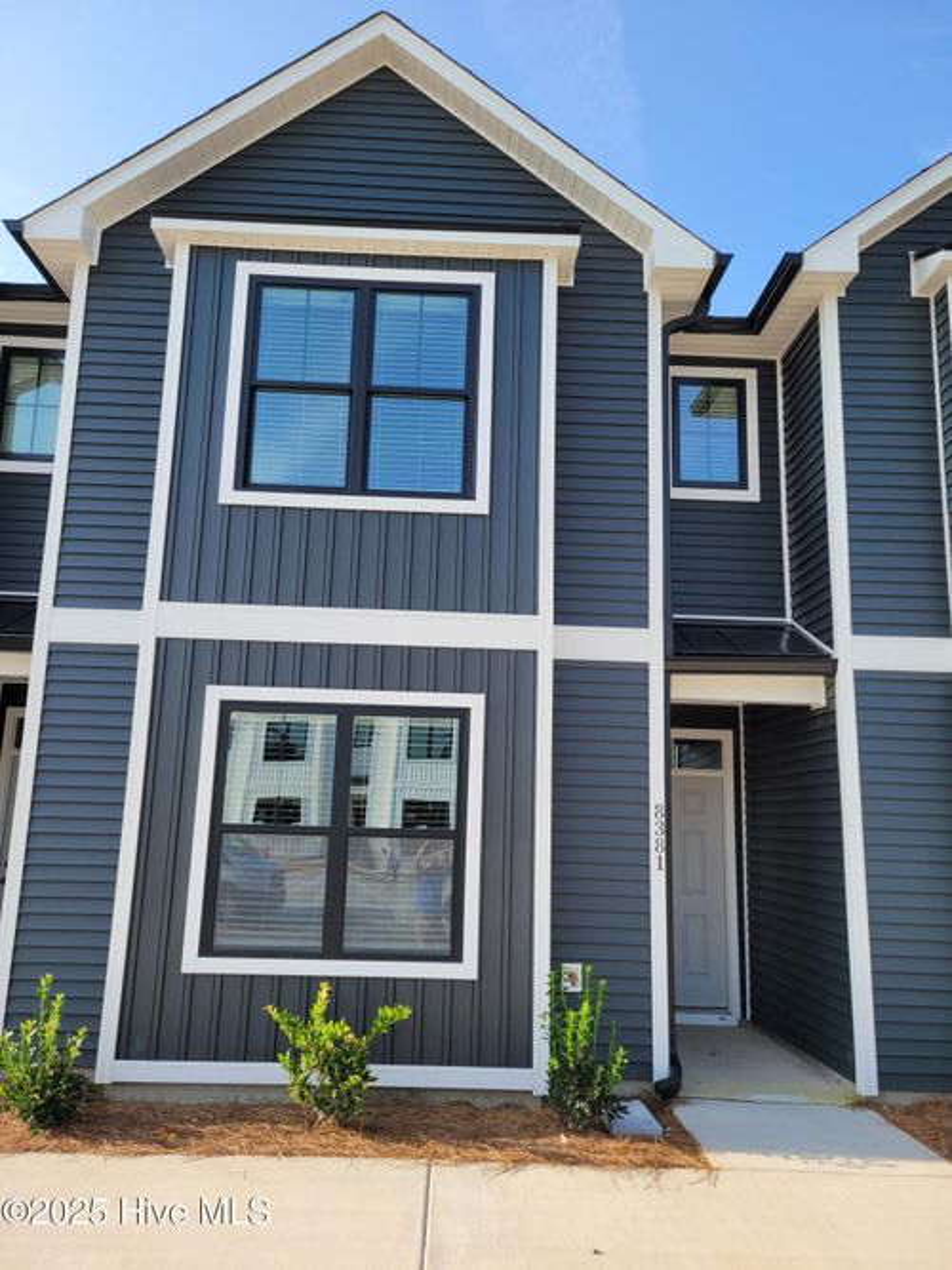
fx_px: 954
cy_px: 635
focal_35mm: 26
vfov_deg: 67.3
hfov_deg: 53.0
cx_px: 476
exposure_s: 1/929
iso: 40
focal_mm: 5.4
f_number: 1.8
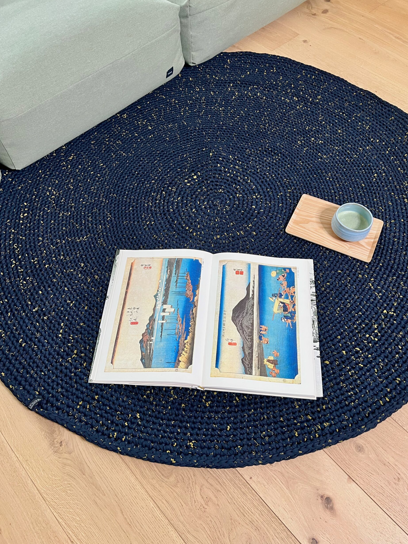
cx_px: 209
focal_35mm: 27
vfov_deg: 65.3
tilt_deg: -57.4
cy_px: 270
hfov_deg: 51.4
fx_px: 424
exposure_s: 1/61
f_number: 1.5
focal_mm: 5.7
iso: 125
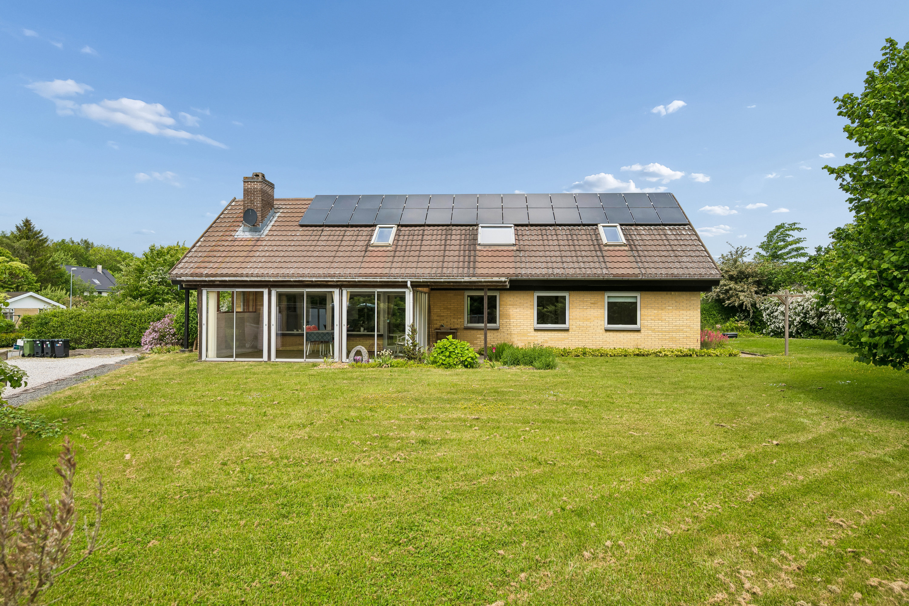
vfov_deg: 61.9
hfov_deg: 84.0
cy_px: 303
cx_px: 454
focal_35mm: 20
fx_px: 505
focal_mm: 20
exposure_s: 1/640
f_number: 6.3
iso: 140
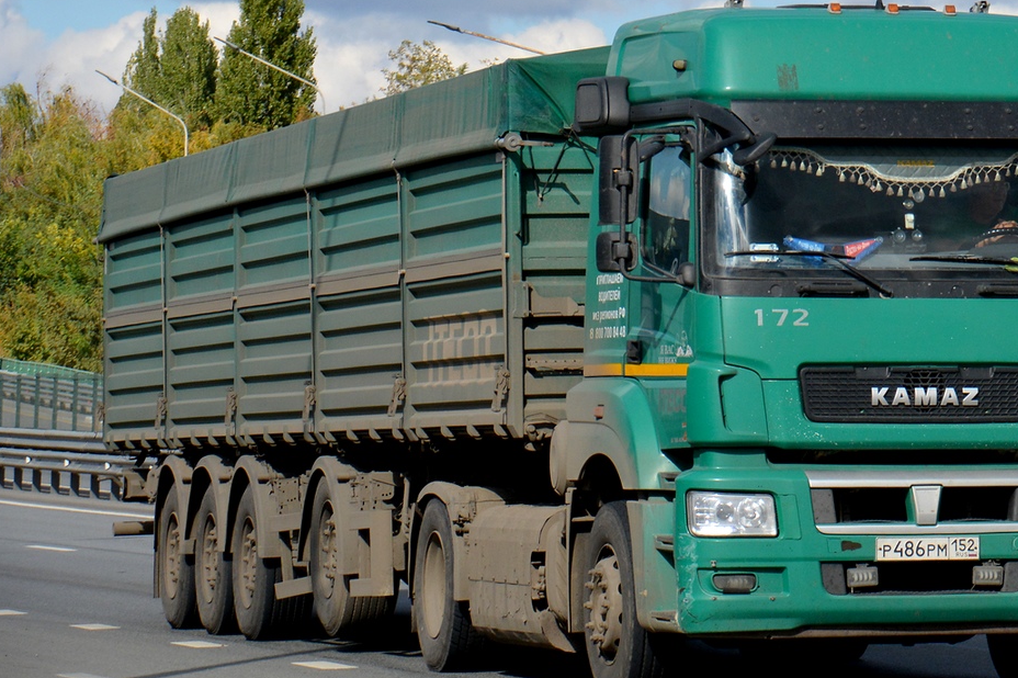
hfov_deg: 12.5
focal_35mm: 164
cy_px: 248
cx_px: 727
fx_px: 4628
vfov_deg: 8.4
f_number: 7.1
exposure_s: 1/2000
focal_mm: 75
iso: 400
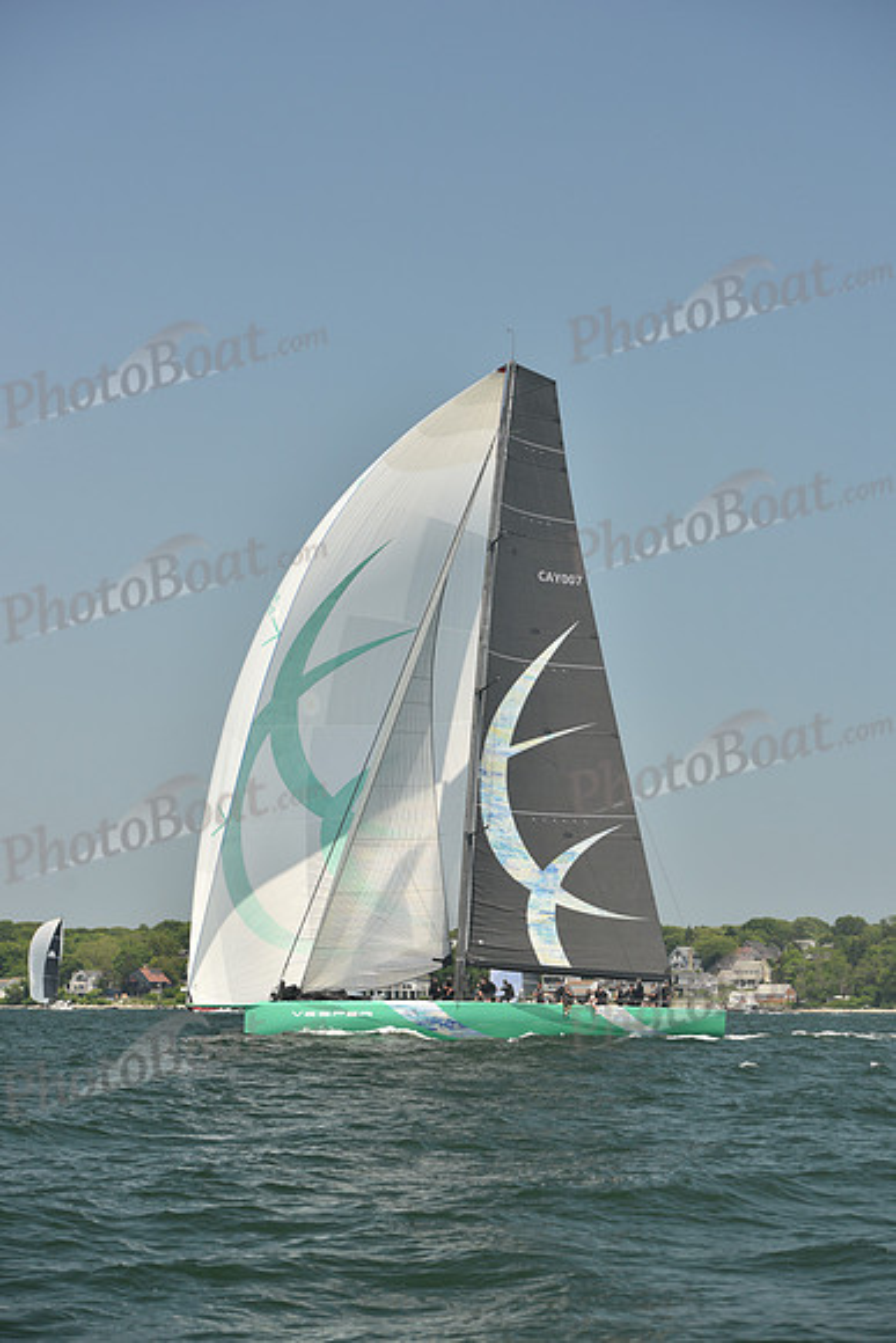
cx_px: 448
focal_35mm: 80
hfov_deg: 17.1
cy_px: 672
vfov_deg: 25.4
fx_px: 2985
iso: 250
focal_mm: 80
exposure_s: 1/640
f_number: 6.3
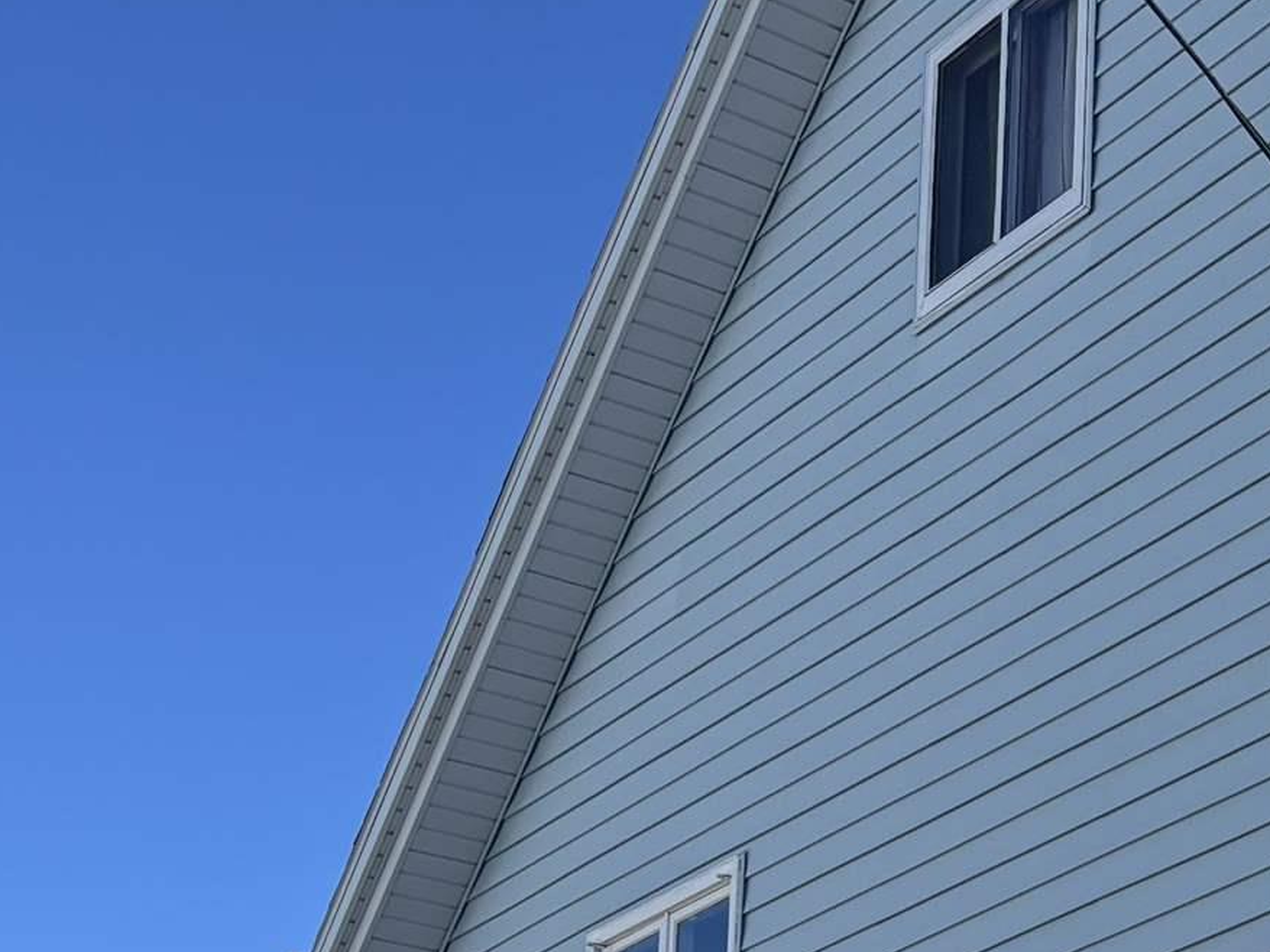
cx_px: 1542
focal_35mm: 91
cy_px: 1282
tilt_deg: +14.4
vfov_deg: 15.4
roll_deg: +0.6
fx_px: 3338
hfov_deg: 20.1
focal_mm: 5.96
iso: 50
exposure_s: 1/3413
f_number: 1.6
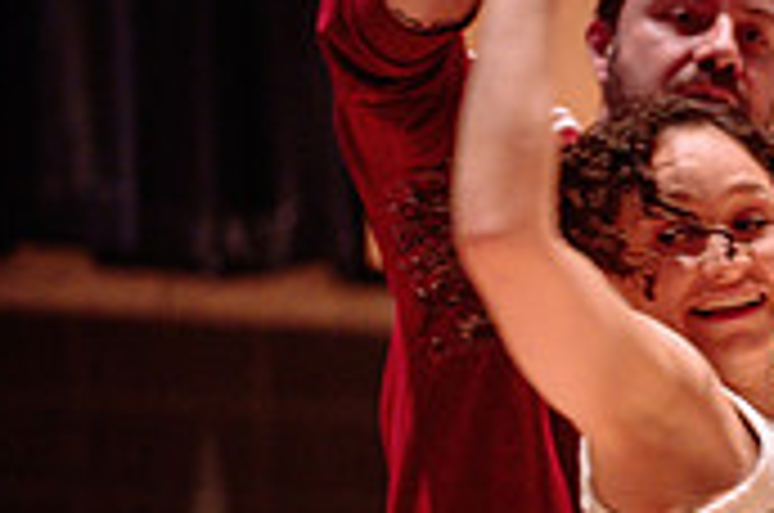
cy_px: 560
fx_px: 3927
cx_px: 1098
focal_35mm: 183
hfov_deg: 10.9
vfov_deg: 7.4
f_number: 1.2
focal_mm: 50
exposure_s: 1/320
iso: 1600
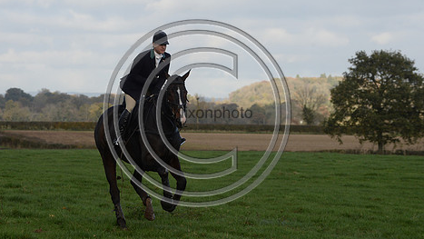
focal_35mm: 195
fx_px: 2193
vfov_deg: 6.2
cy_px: 101
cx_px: 187
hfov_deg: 11.0
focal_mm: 150
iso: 800
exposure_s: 1/1000
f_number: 7.1
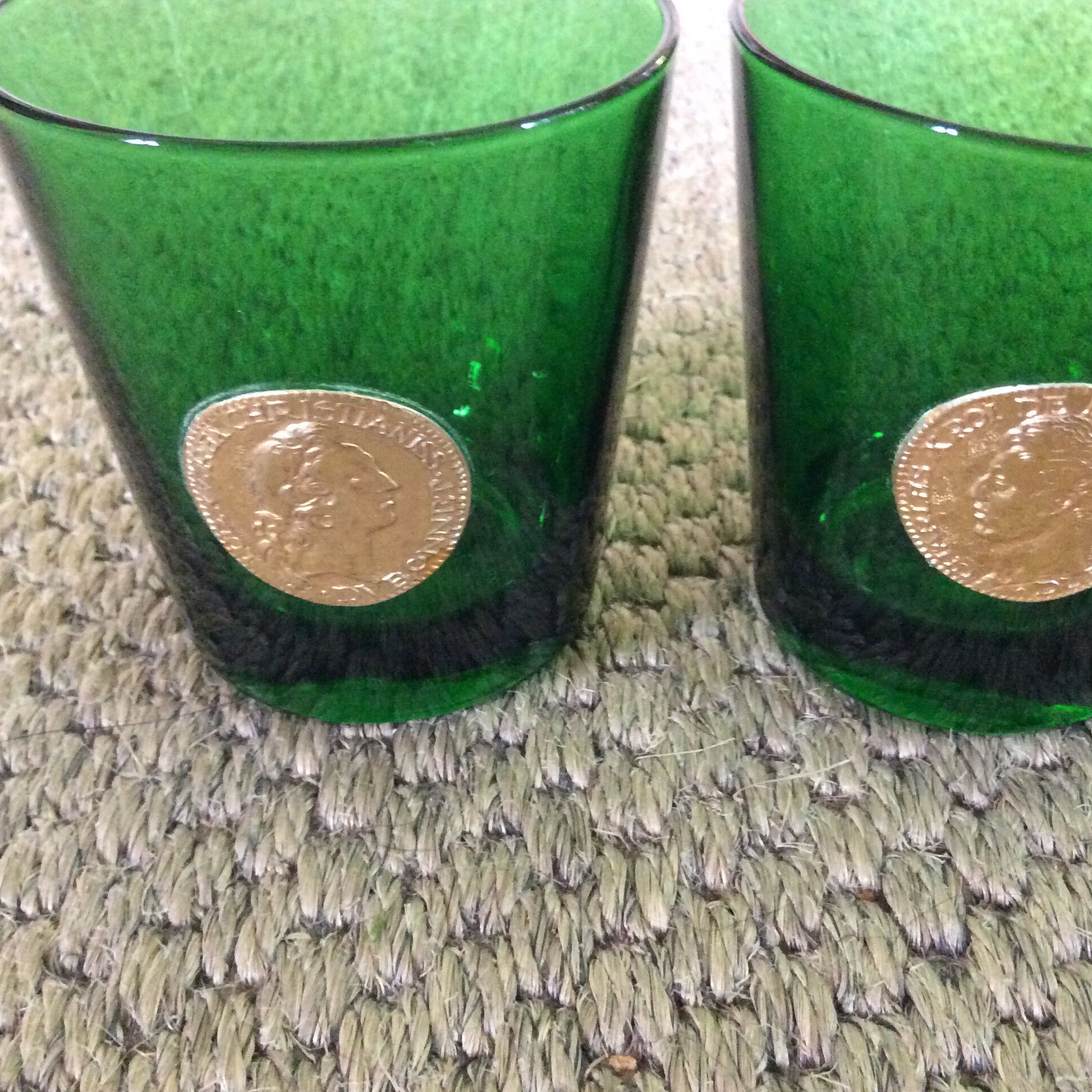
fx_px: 1356
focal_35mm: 38
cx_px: 620
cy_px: 548
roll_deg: +0.2
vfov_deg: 43.9
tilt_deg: -38.2
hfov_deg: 43.8
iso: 500
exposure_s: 1/17
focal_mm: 3.3
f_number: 2.4
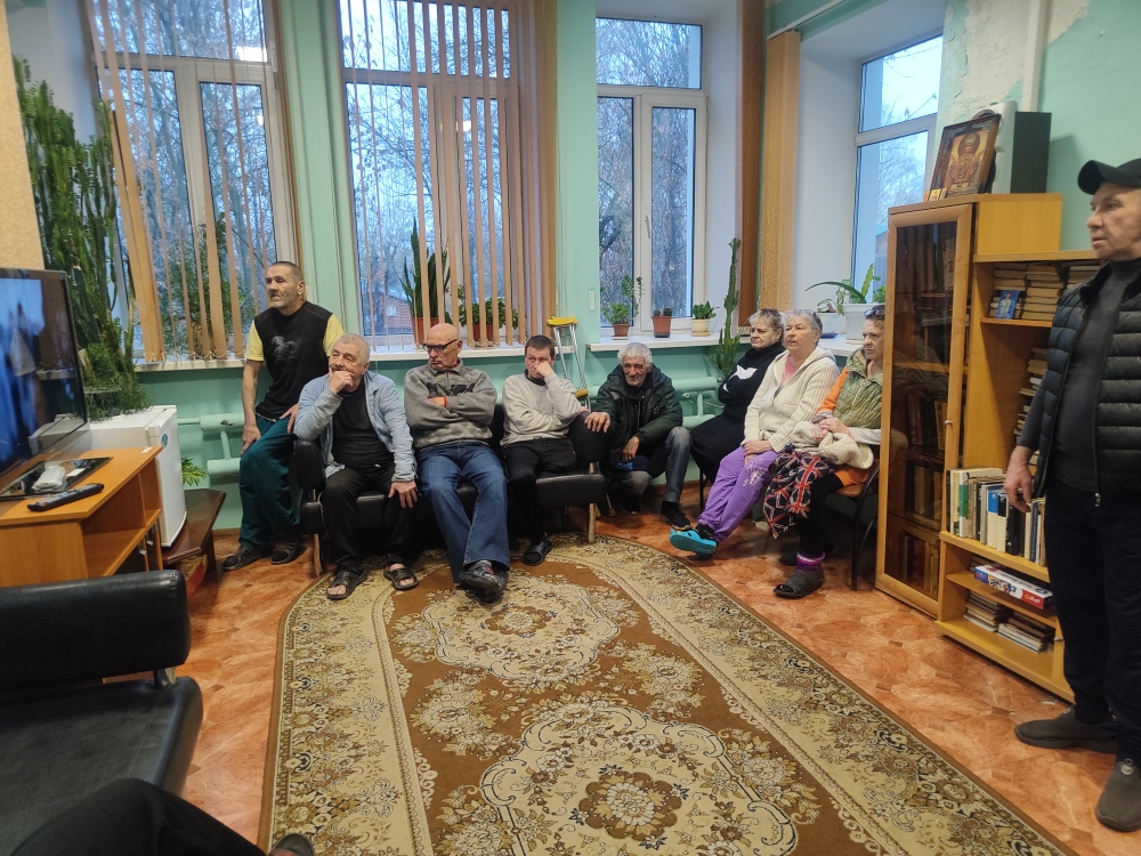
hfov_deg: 73.9
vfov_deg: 58.9
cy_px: 428
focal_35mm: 23
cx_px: 570
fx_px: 758
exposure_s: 1/33
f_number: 1.88
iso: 716
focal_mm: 5.59
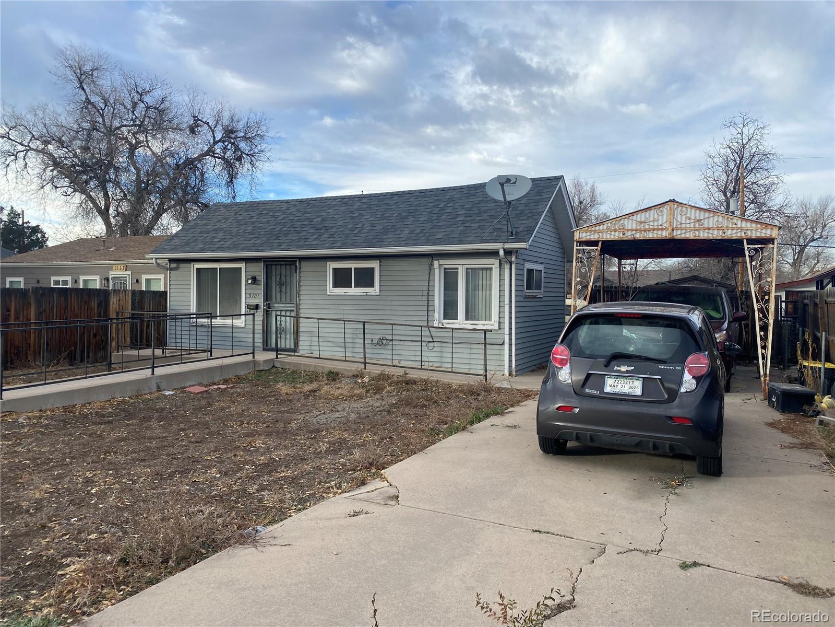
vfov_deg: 53.1
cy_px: 314
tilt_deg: -3.0
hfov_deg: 67.3
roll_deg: -1.0
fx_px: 627
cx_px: 418
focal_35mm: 26
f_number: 1.8
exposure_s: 1/965
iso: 32
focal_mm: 4.25
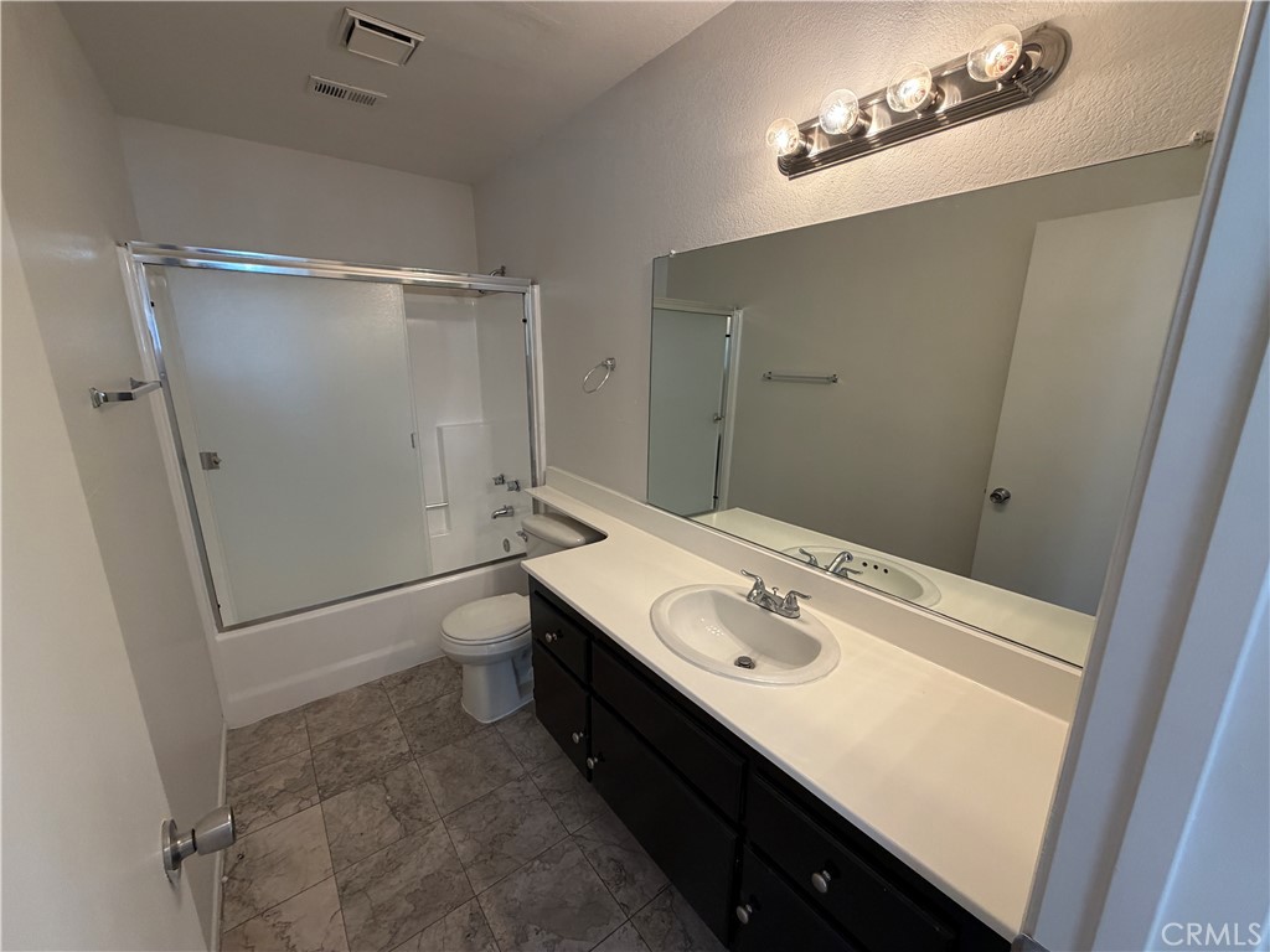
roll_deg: +0.7
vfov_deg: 85.7
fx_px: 514
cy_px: 476
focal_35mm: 14
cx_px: 635
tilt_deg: -14.2
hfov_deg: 102.1
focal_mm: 2.22
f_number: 2.2
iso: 320
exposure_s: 1/120
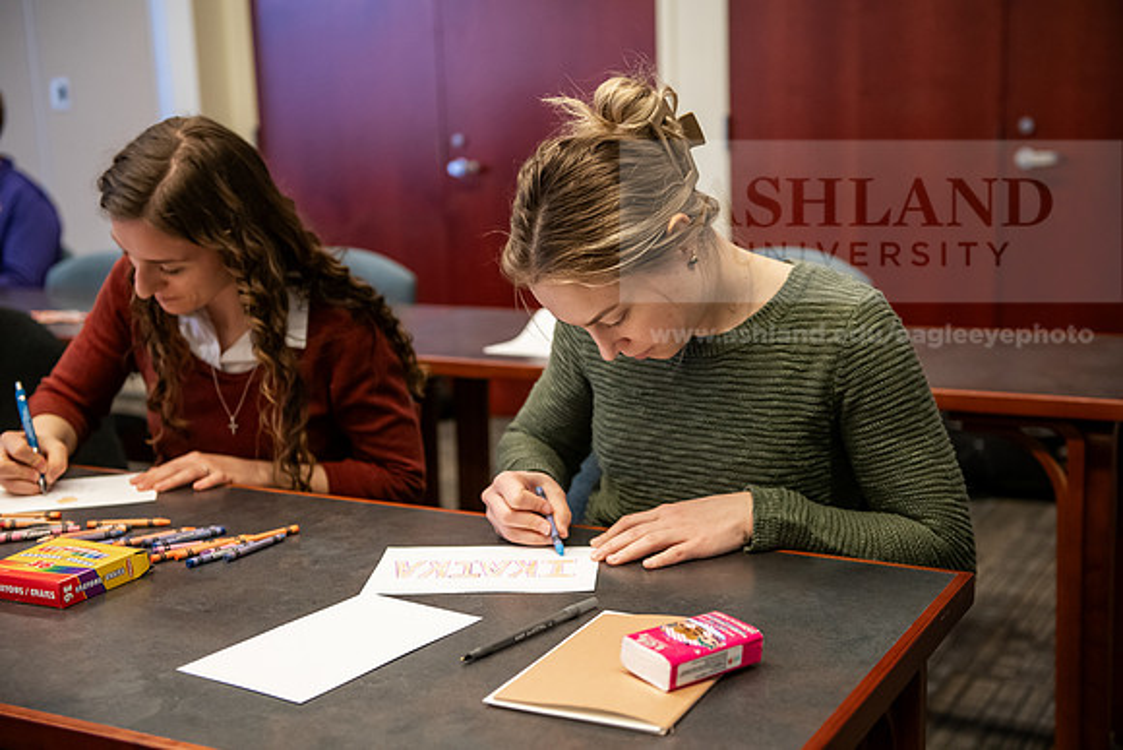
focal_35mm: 48
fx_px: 1498
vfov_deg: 28.1
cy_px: 375
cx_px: 562
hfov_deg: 41.1
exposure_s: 1/200
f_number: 3.2
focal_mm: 48
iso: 2000
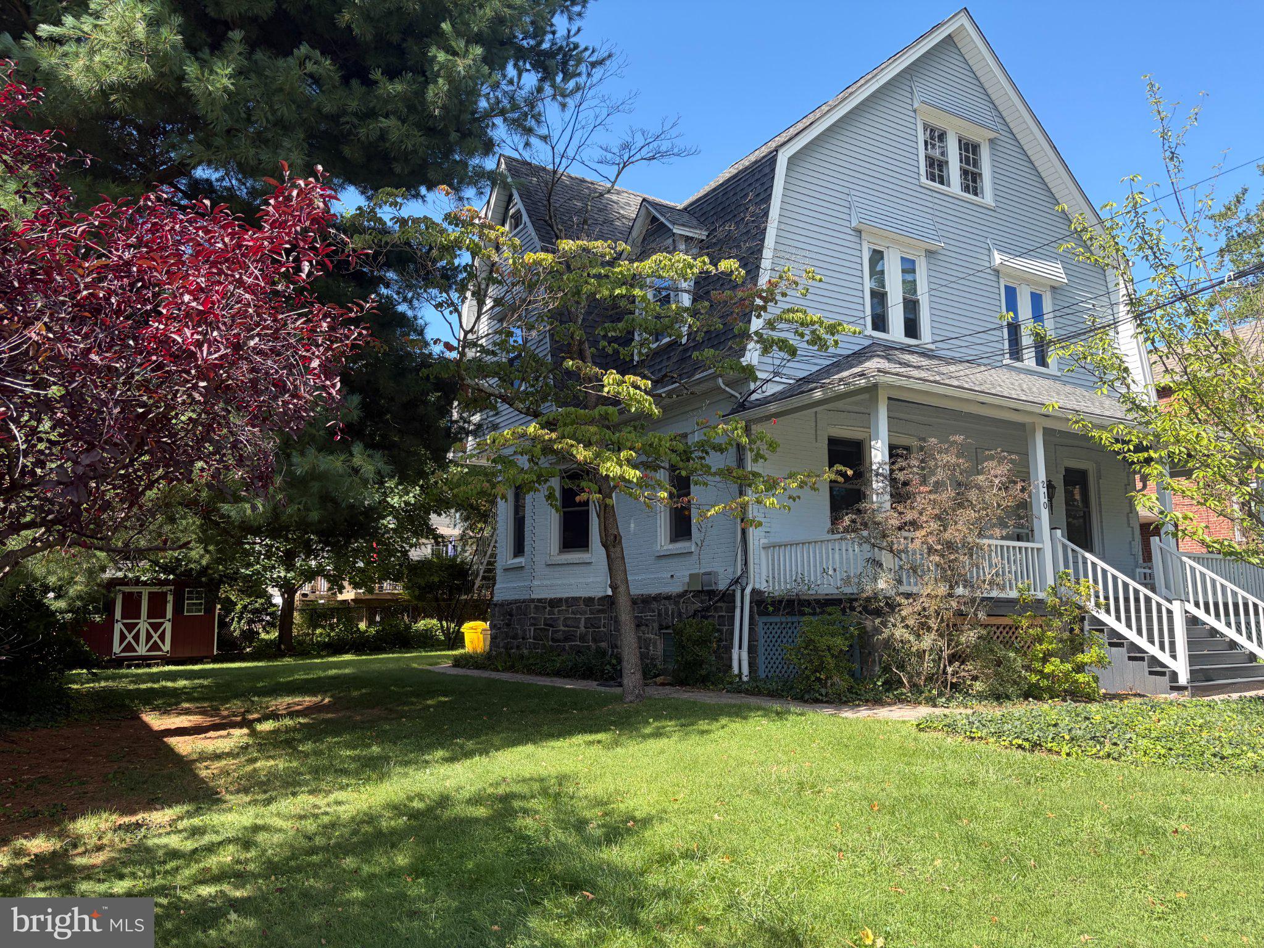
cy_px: 474
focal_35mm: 26
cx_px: 632
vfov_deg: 53.1
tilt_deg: +9.5
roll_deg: +0.2
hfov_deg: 67.3
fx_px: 949
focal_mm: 5.96
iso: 50
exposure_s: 1/945
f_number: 1.6
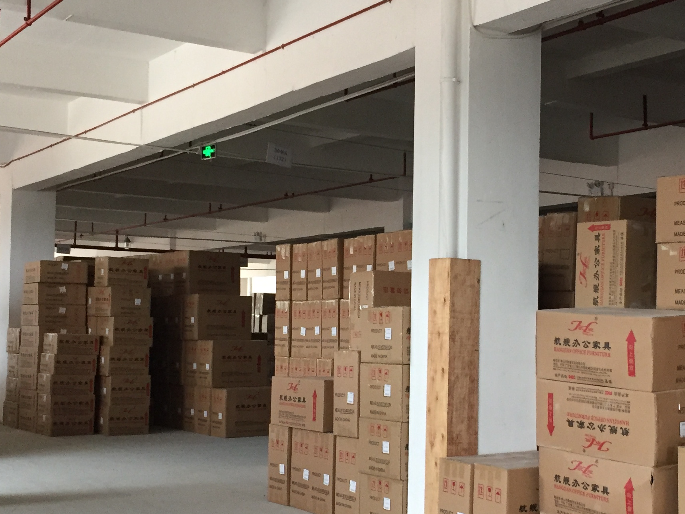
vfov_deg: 26.5
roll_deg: -1.9
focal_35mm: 55
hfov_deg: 34.8
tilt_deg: +2.6
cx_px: 408
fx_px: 1088
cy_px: 298
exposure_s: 1/33
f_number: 2.2
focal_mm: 4.15
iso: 200
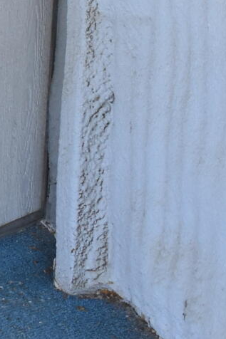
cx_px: -637
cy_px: -13
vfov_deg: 9.8
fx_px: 1960
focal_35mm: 208
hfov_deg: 5.8
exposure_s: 1/250
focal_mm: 22
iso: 400
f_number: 5
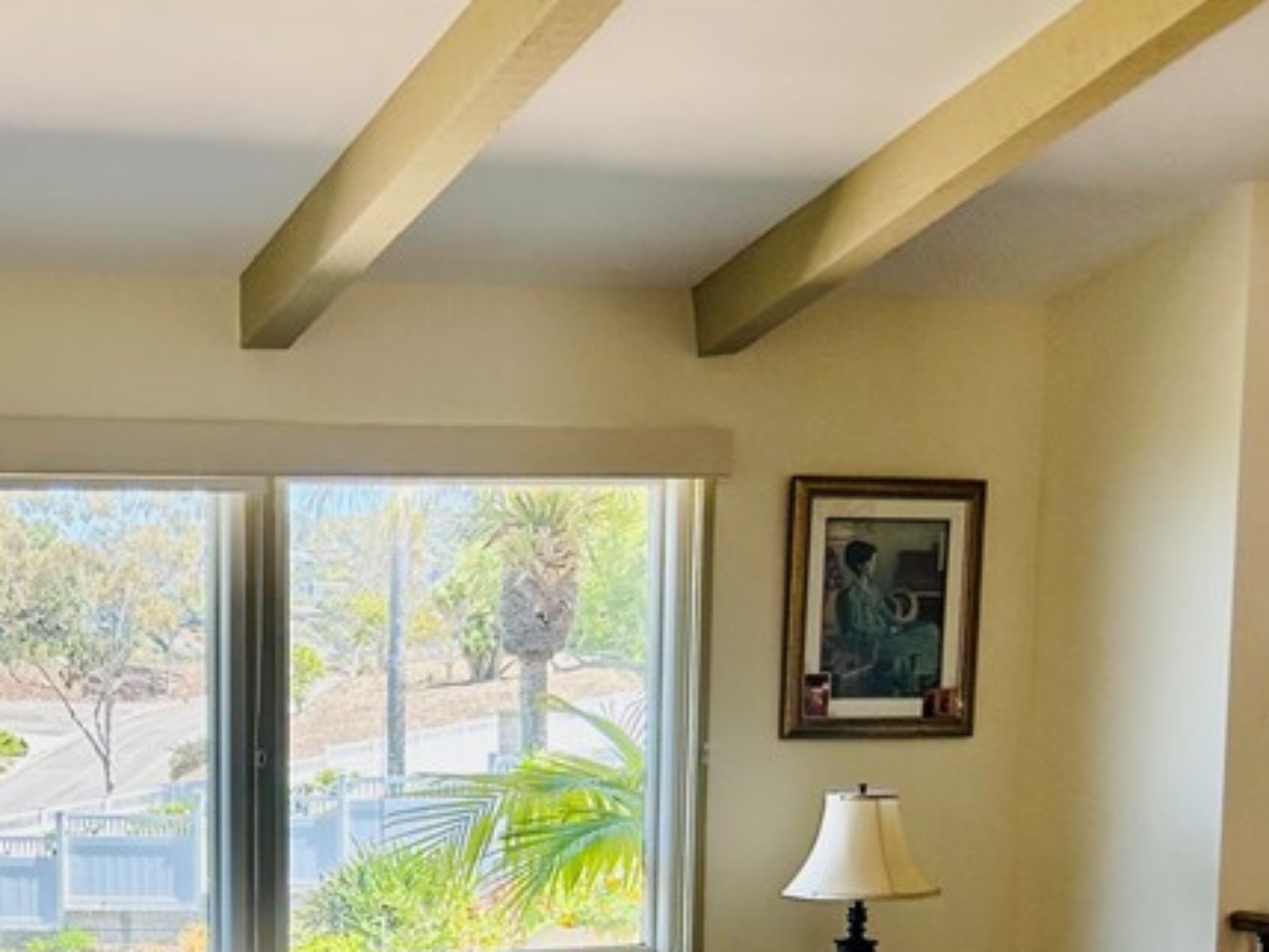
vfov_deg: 22.6
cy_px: 996
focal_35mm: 62
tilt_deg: -7.1
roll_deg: +1.5
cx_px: 74
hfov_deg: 29.6
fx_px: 2274
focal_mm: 5.7
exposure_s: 1/401
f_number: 1.5
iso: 50
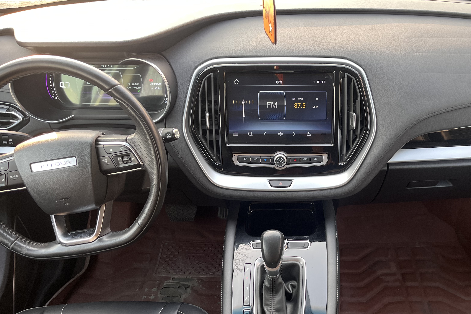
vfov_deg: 37.4
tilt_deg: -44.6
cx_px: 297
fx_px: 458
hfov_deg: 53.8
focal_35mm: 35
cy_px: 212
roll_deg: -0.7
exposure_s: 1/121
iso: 125
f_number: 1.6
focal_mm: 5.1
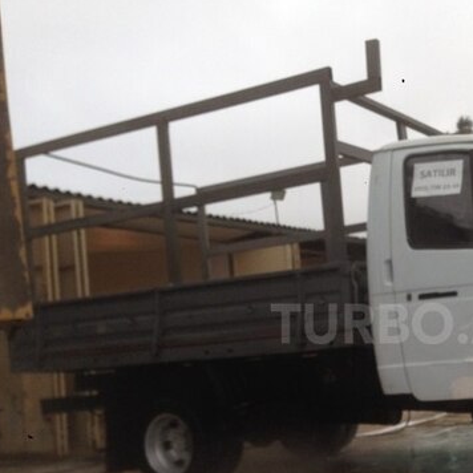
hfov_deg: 30.5
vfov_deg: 31.3
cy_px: 324
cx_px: 407
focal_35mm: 54
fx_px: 835
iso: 50
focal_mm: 4.12
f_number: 2.4
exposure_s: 1/60
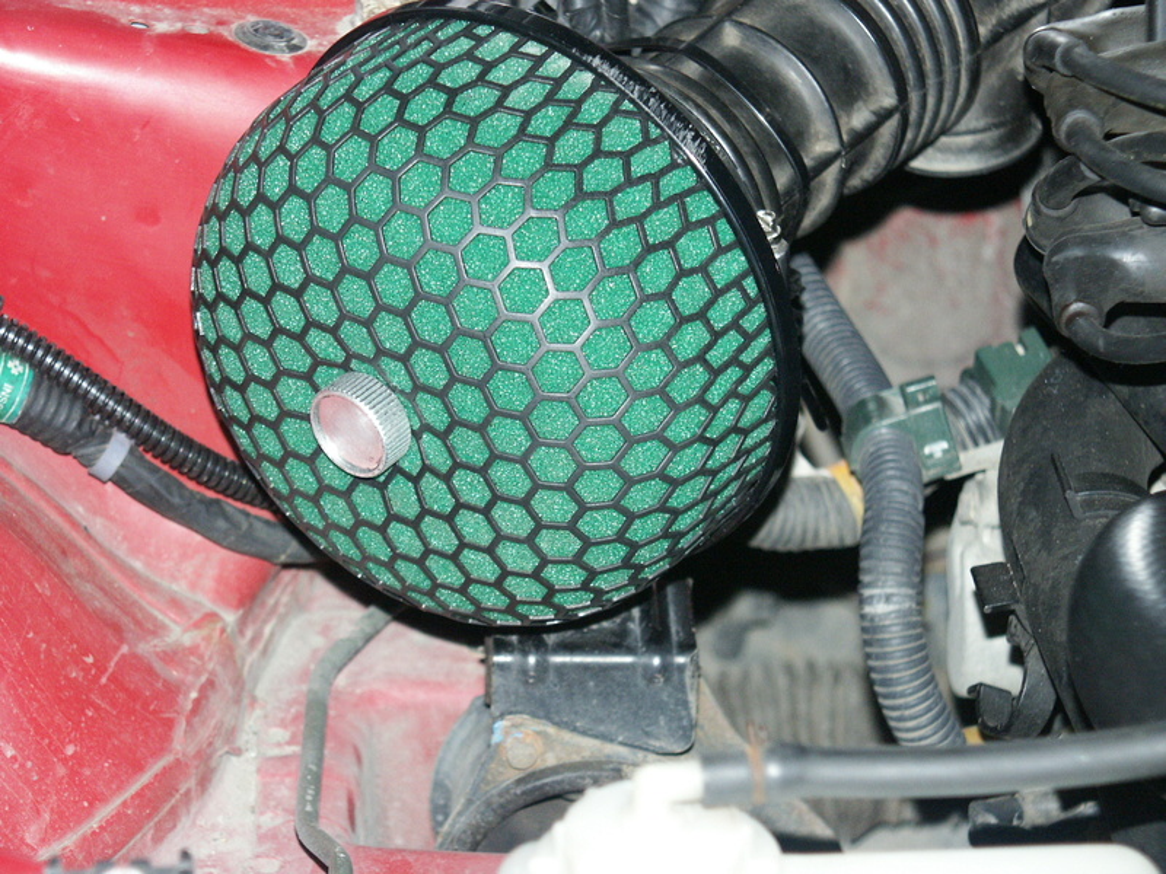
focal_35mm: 136
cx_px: 583
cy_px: 437
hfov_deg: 14.5
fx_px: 4581
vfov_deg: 10.9
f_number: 3.5
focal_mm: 34.49
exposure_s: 1/125
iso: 200
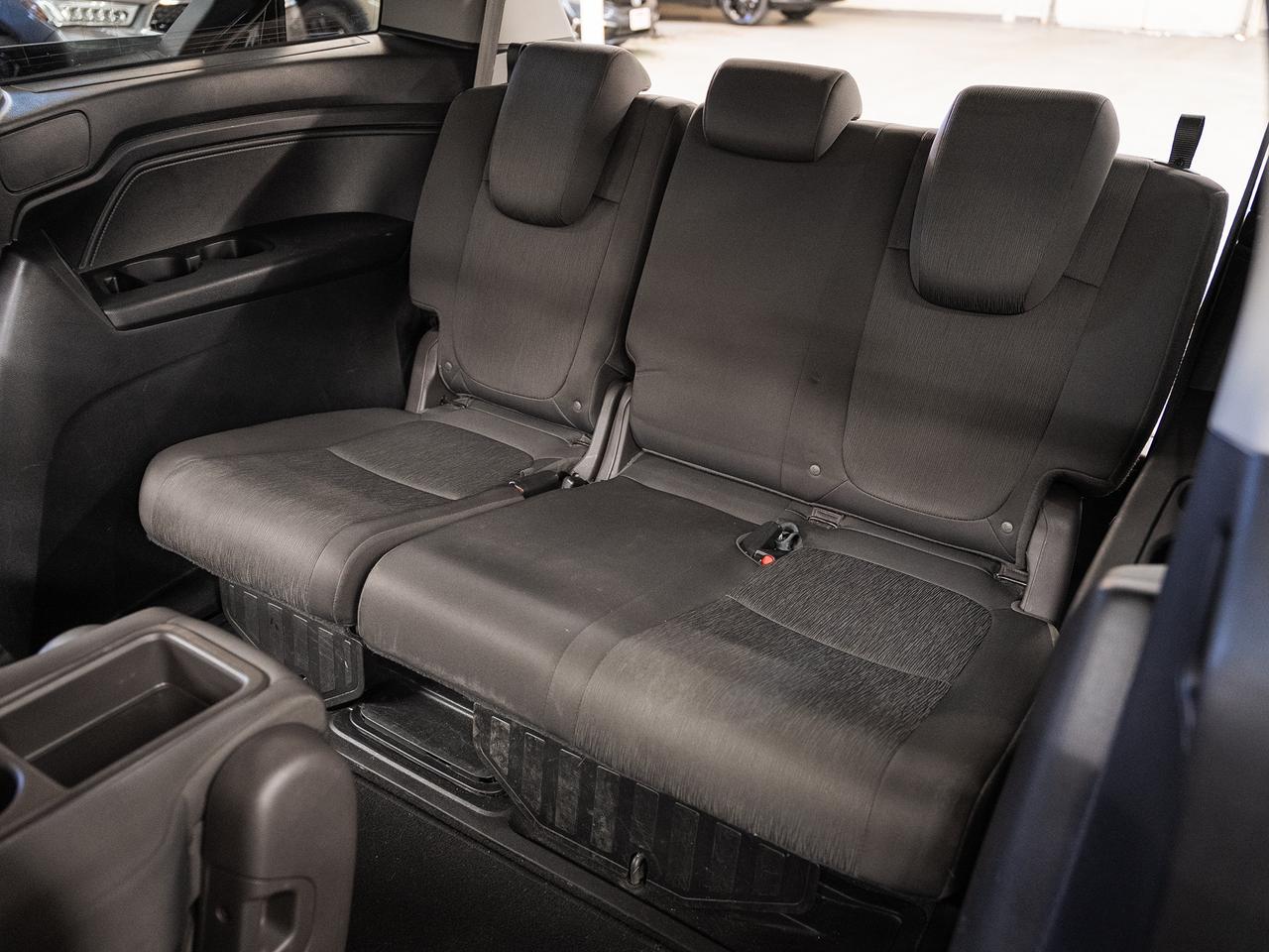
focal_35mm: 28
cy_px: 503
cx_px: 687
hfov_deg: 63.3
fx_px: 1027
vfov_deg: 49.7
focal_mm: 24
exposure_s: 1/25
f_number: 2.8
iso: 1250
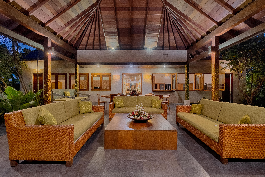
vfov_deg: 77.3
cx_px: 132
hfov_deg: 100.4
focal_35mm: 15
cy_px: 88
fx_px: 110
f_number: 7.1
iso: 640
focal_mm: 10
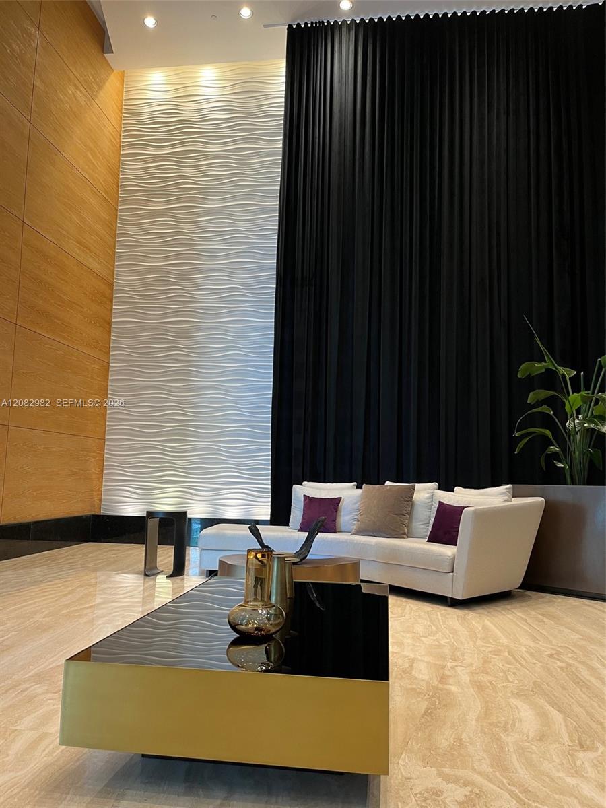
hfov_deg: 53.1
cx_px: 303
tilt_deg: +5.6
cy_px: 404
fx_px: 607
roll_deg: -1.5
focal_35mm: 26
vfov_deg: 67.3
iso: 160
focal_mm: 5.1
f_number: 1.6
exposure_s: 1/60
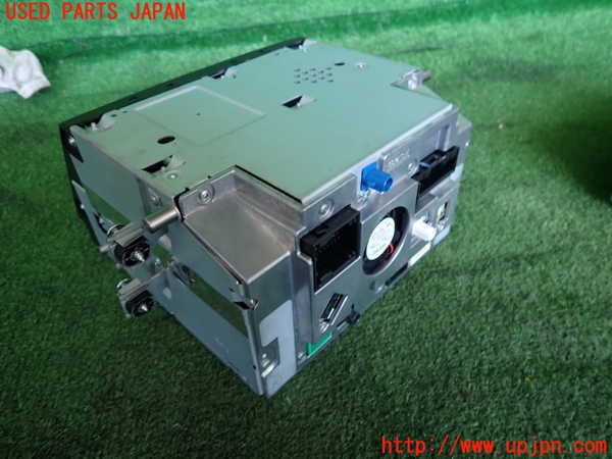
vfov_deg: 54.9
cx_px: 306
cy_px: 230
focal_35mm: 25
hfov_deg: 69.4
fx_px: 442
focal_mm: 4.5
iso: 200
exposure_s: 1/40
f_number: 2
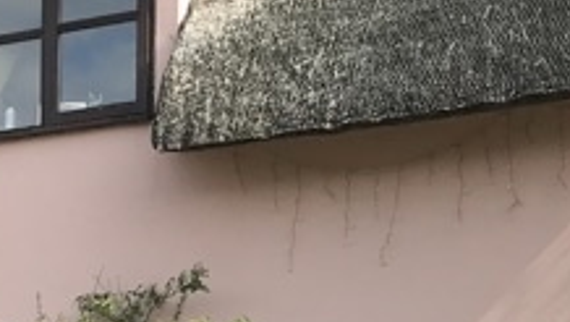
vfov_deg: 8.6
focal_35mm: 140
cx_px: -196
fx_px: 2118
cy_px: 372
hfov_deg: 14.6
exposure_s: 1/1244
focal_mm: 3.99
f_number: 1.8
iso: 20
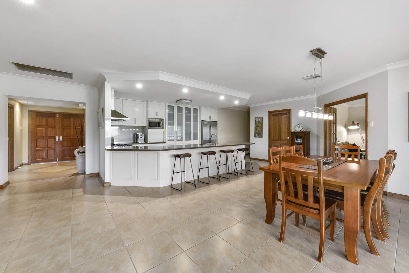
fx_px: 159
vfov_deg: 81.3
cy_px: 136
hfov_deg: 104.2
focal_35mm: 14
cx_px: 204
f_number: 11
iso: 125
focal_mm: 14
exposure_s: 1/1.67
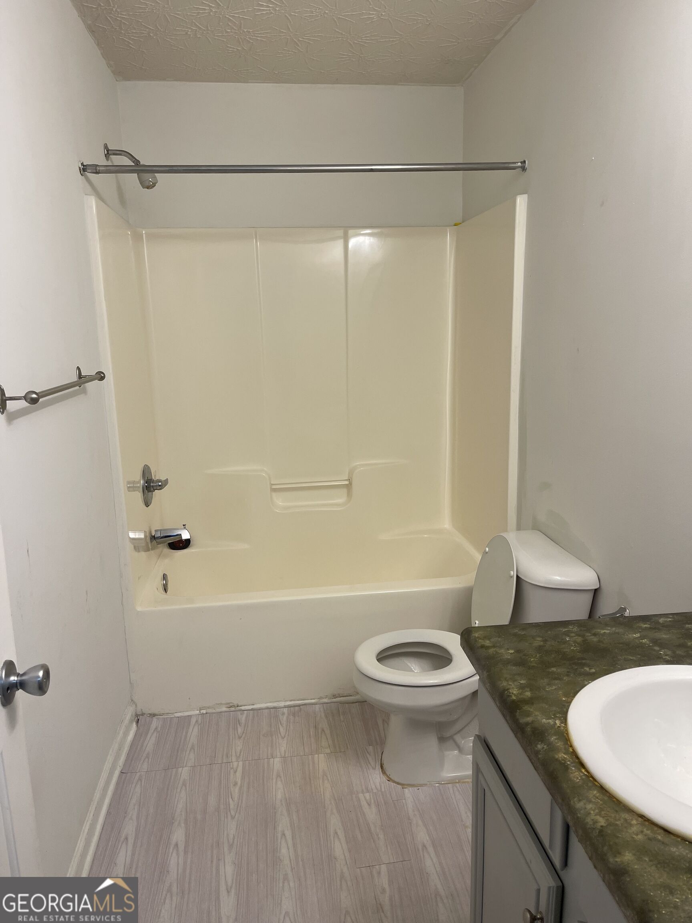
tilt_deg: -10.2
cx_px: 346
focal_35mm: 25
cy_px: 462
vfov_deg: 69.4
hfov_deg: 54.9
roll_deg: +1.6
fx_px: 666
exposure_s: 1/120
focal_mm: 5.1
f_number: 1.6
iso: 80
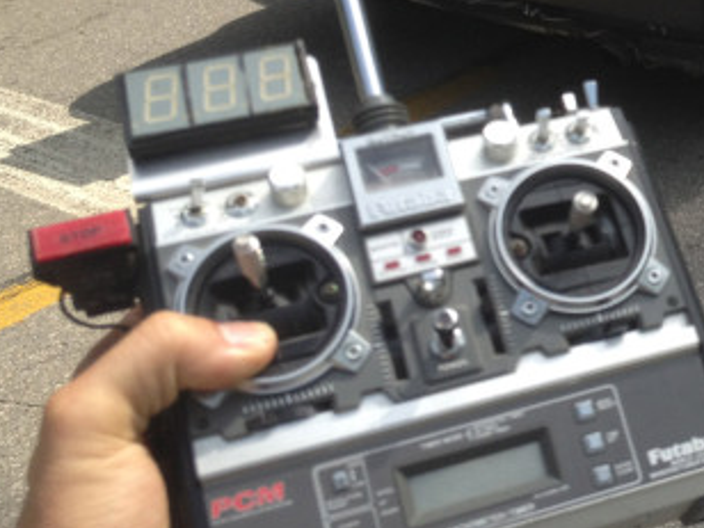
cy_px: 46
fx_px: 1525
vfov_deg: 19.3
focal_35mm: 75
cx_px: 685
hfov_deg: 24.9
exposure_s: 1/1004
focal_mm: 4.28
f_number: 2.4
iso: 64
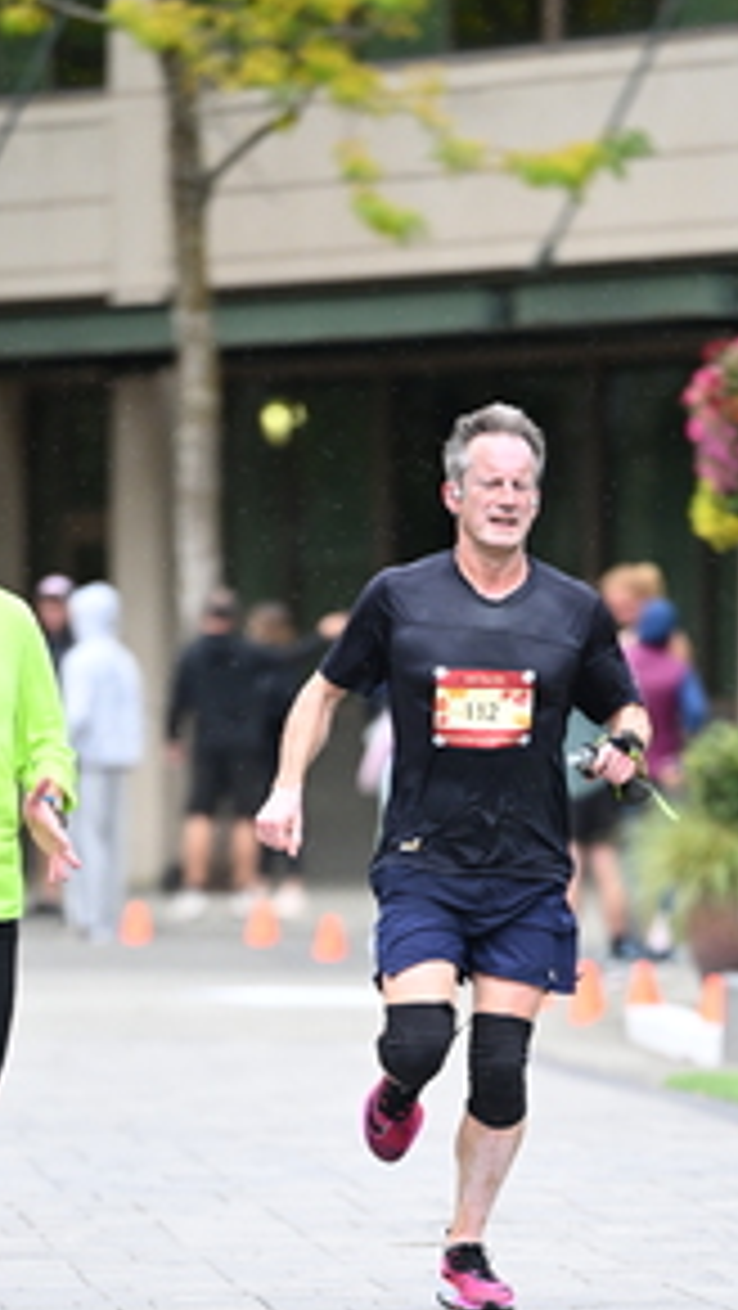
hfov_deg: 3.1
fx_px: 13757
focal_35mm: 396
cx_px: 394
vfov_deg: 5.4
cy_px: 1206
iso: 1250
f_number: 2.8
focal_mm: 200
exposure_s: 1/1250
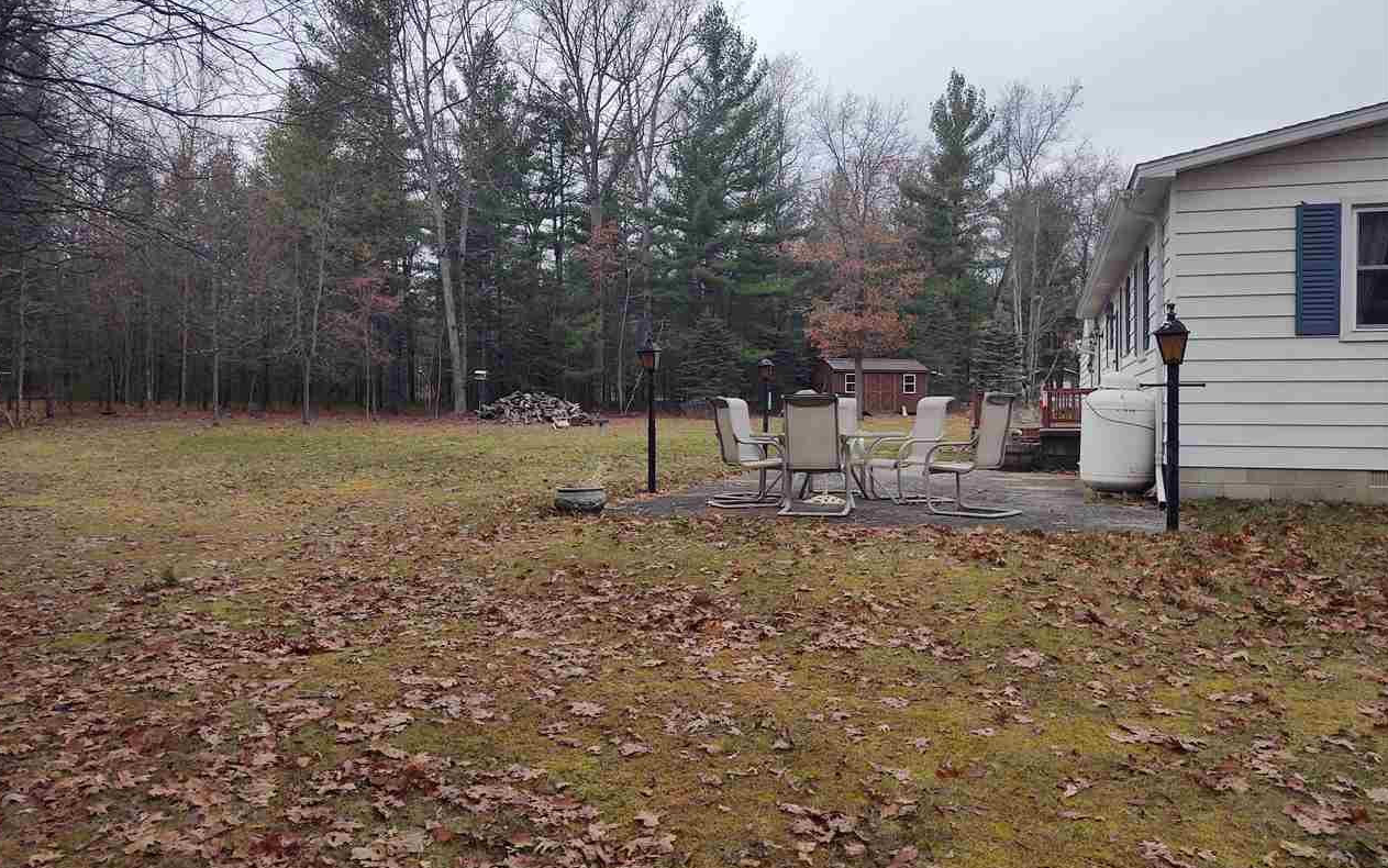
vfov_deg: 43.1
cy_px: 401
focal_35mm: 29
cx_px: 688
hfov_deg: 64.6
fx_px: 1097
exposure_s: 1/2904
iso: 100
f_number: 1.7
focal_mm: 4.75
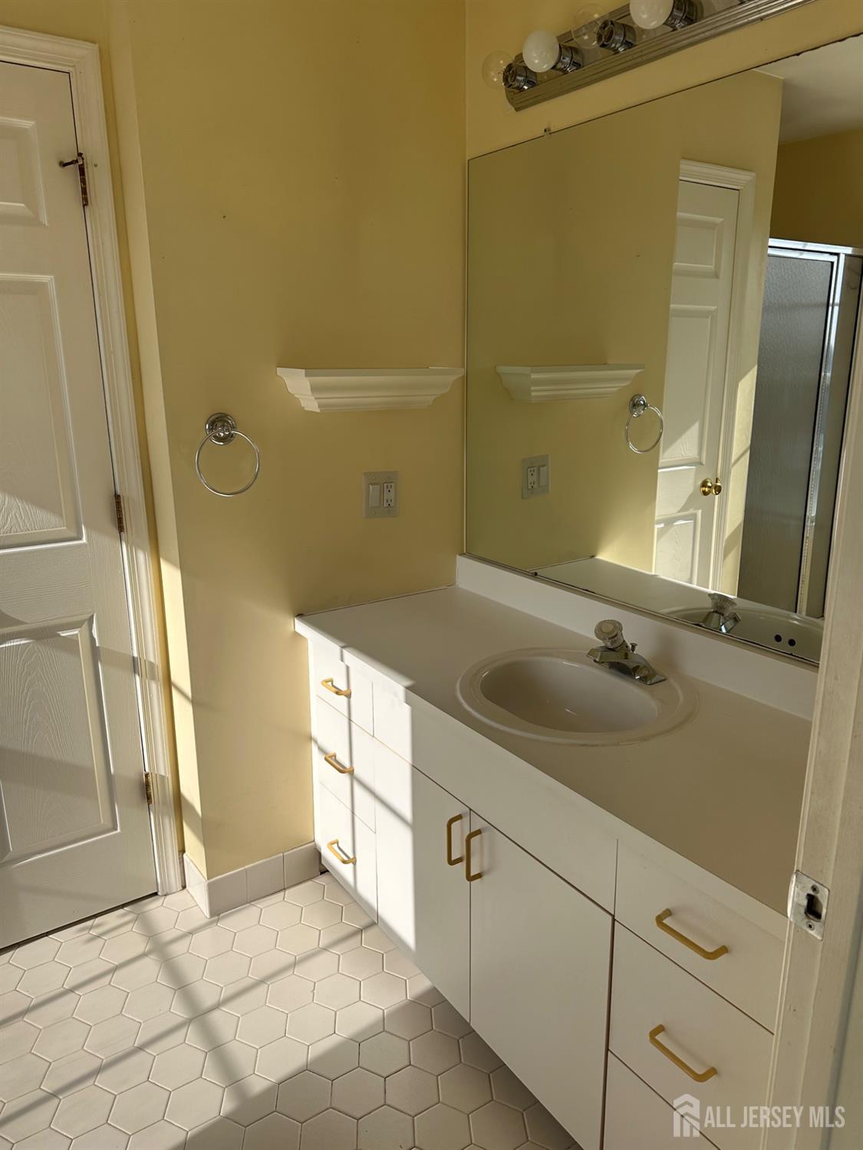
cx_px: 432
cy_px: 575
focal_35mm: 24
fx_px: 798
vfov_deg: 71.6
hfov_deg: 56.8
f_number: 1.78
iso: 80
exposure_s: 1/4545
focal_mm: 6.86
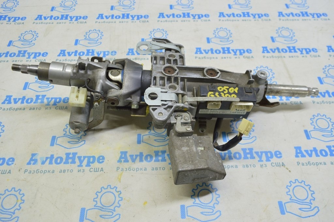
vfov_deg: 43.5
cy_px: 111
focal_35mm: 30
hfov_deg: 62.0
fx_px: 278
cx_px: 167
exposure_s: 1/20
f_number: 5.6
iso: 400
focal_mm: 20
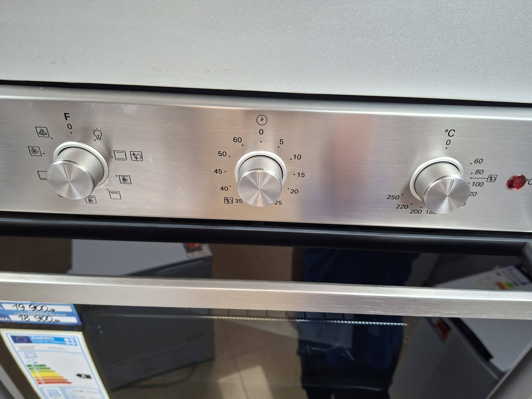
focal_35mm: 23
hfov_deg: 73.9
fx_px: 353
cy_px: 200
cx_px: 266
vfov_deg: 58.9
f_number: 1.8
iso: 250
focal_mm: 5.54
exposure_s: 1/50
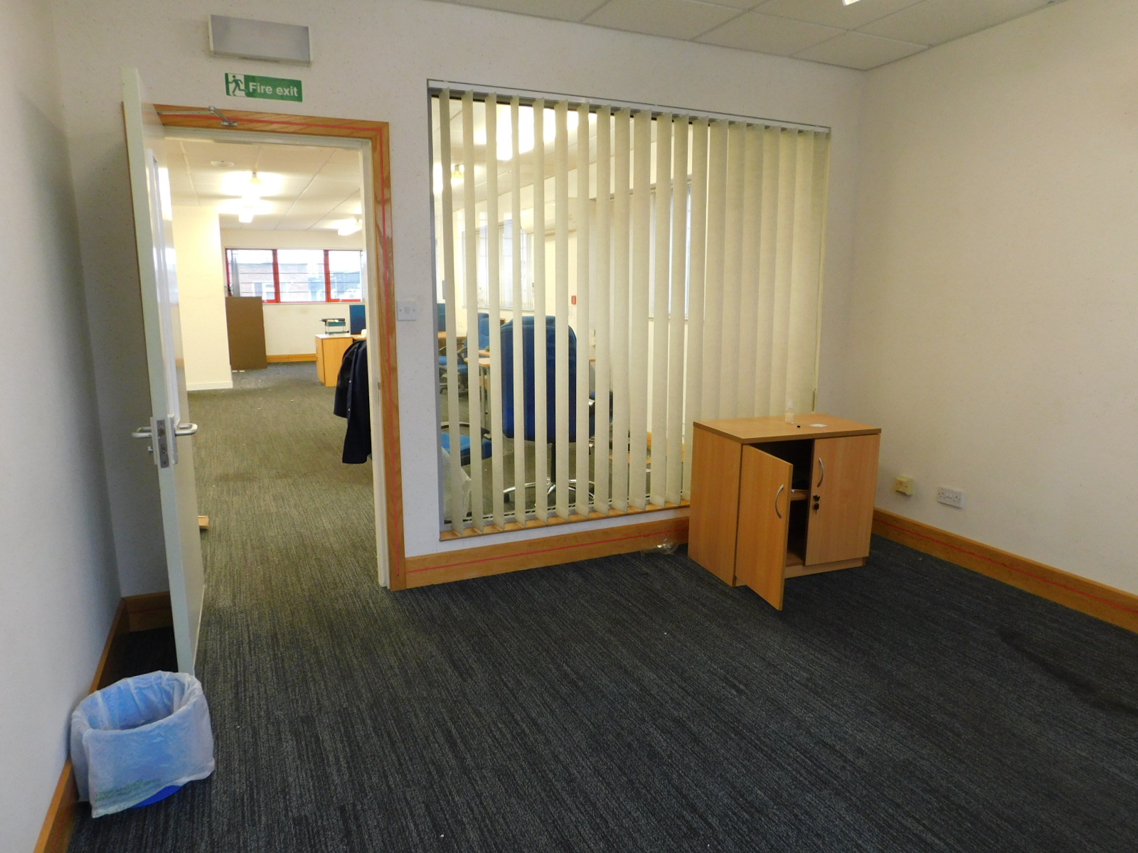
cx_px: 569
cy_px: 426
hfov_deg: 73.9
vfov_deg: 58.9
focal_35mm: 23
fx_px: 756
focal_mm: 4
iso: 220
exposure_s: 1/30
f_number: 3
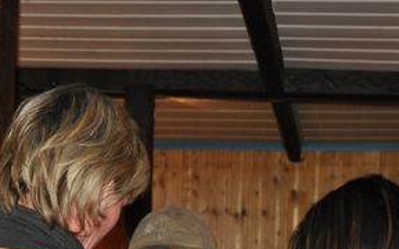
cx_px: 201
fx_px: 1033
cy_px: 287
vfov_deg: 13.4
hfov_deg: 21.9
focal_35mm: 95
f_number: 4
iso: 800
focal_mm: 28
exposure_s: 1/60
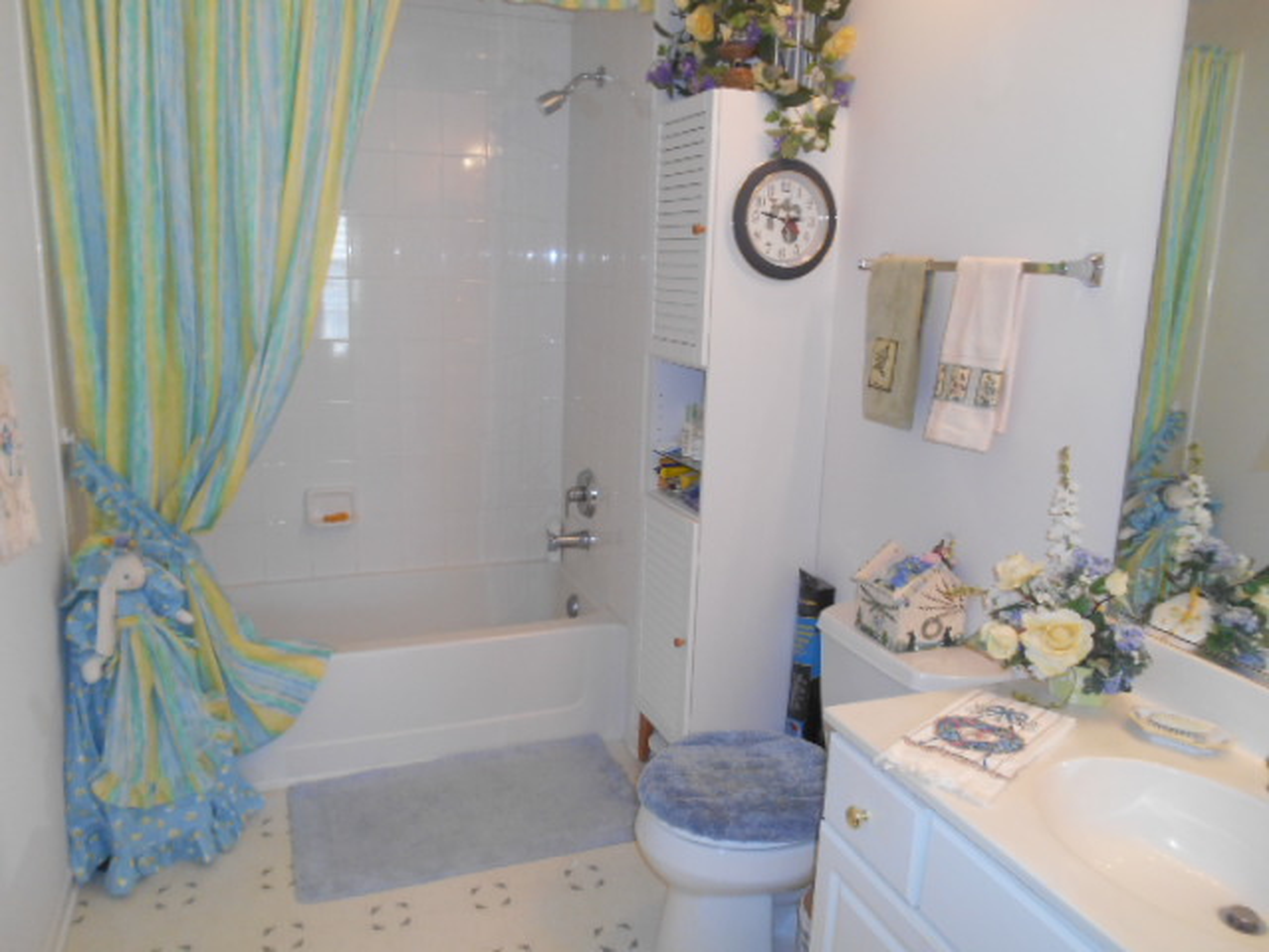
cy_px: 476
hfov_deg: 67.3
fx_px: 953
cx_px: 634
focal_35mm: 26
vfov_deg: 53.1
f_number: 3.4
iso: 200
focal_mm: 4.7
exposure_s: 1/25
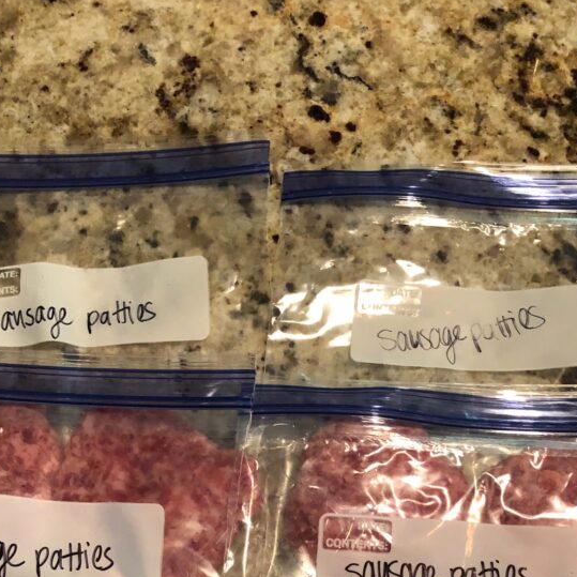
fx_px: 886
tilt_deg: -76.5
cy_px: 521
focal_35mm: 47
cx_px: 276
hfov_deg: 36.1
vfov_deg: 34.1
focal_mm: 3.99
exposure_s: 1/15
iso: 100
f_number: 1.8
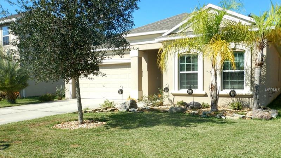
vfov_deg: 34.6
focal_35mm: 34
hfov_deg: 58.0
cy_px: 90
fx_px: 253
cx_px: 141
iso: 125
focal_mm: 5.6
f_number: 4.2
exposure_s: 1/800
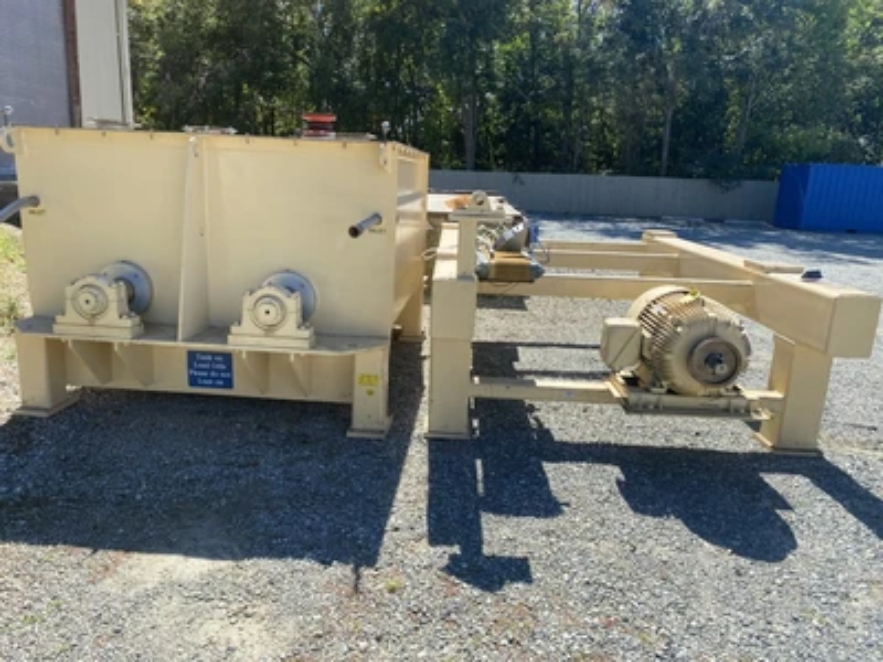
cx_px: 442
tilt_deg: -13.1
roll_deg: -2.5
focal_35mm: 26
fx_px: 663
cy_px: 331
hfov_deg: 67.3
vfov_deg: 53.1
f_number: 1.8
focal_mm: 4.25
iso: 32
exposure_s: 1/1346
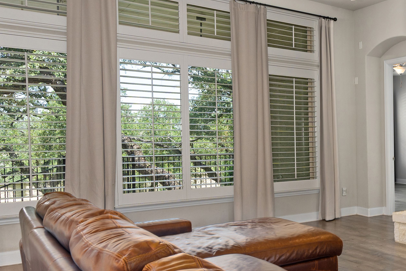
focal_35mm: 38
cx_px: 385
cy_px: 143
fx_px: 429
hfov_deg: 44.7
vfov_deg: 35.0
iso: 320
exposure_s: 1/2
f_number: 7.1
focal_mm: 16
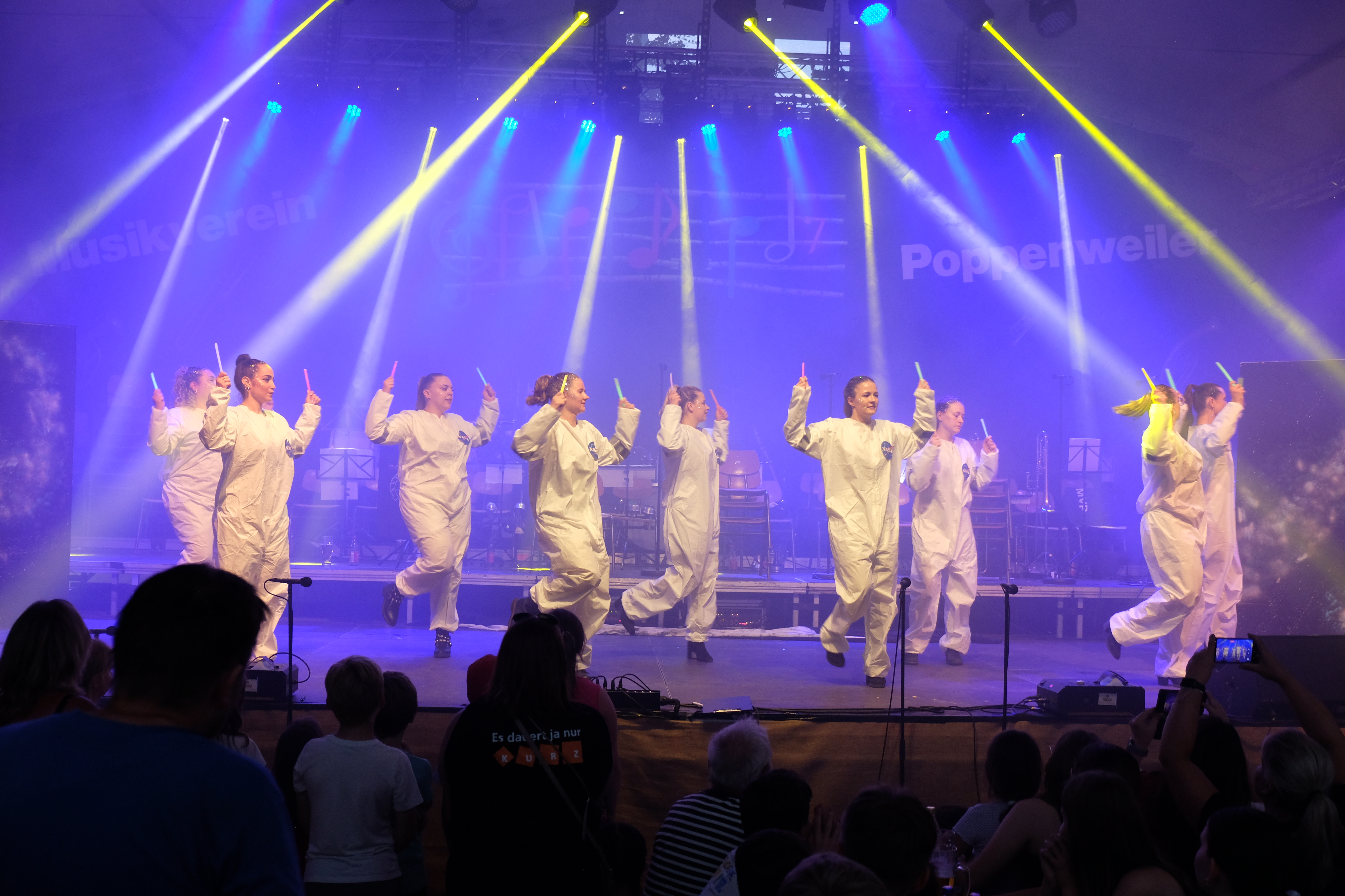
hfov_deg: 50.7
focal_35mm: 38
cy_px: 448
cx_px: 672
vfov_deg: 35.1
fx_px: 1420
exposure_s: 1/80
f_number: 3.2
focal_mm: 25.4
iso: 1000
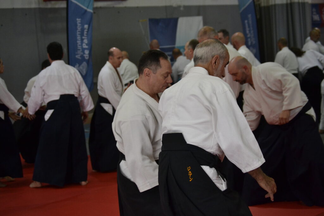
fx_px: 743
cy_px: 108
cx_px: 162
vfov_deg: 16.6
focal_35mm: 82
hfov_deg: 24.6
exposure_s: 1/500
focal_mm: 55
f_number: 4
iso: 1800
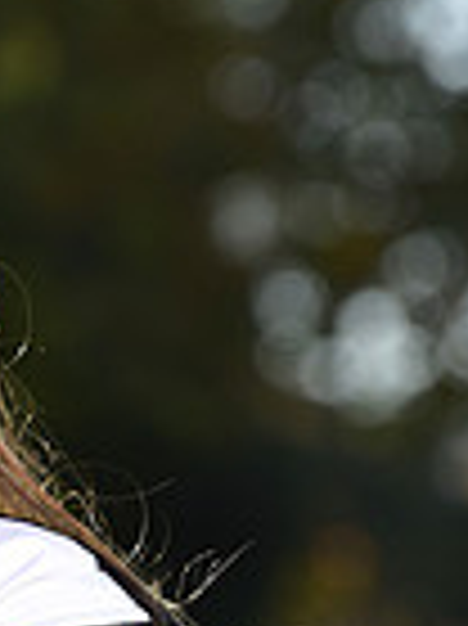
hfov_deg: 1.8
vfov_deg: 2.5
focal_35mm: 804
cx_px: -344
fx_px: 14515
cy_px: 914
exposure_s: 1/250
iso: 80
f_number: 5
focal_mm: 200
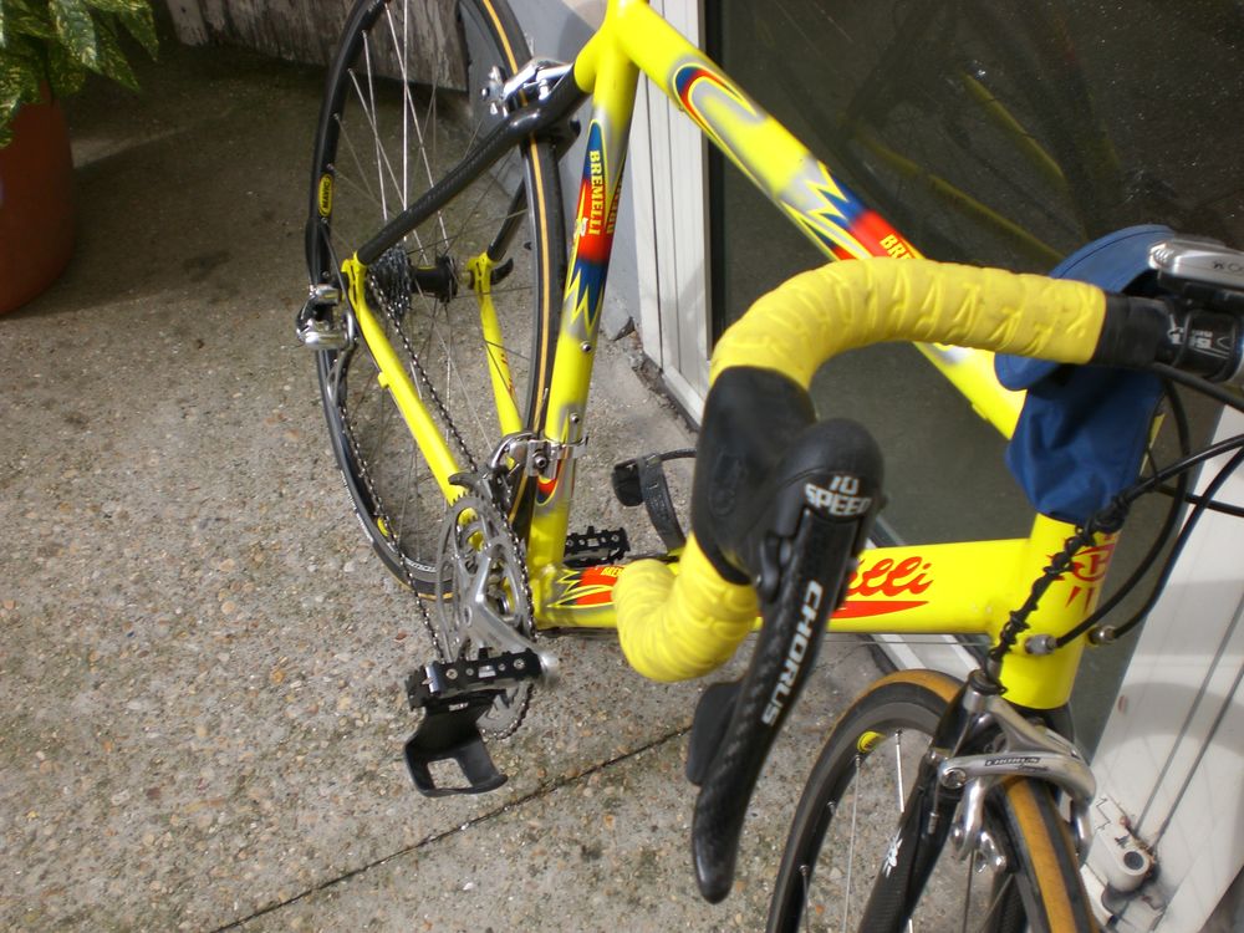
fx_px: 1366
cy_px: 466
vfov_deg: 37.7
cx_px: 622
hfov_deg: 49.0
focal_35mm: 38
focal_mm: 6.3
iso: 50
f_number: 3.1
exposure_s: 1/250
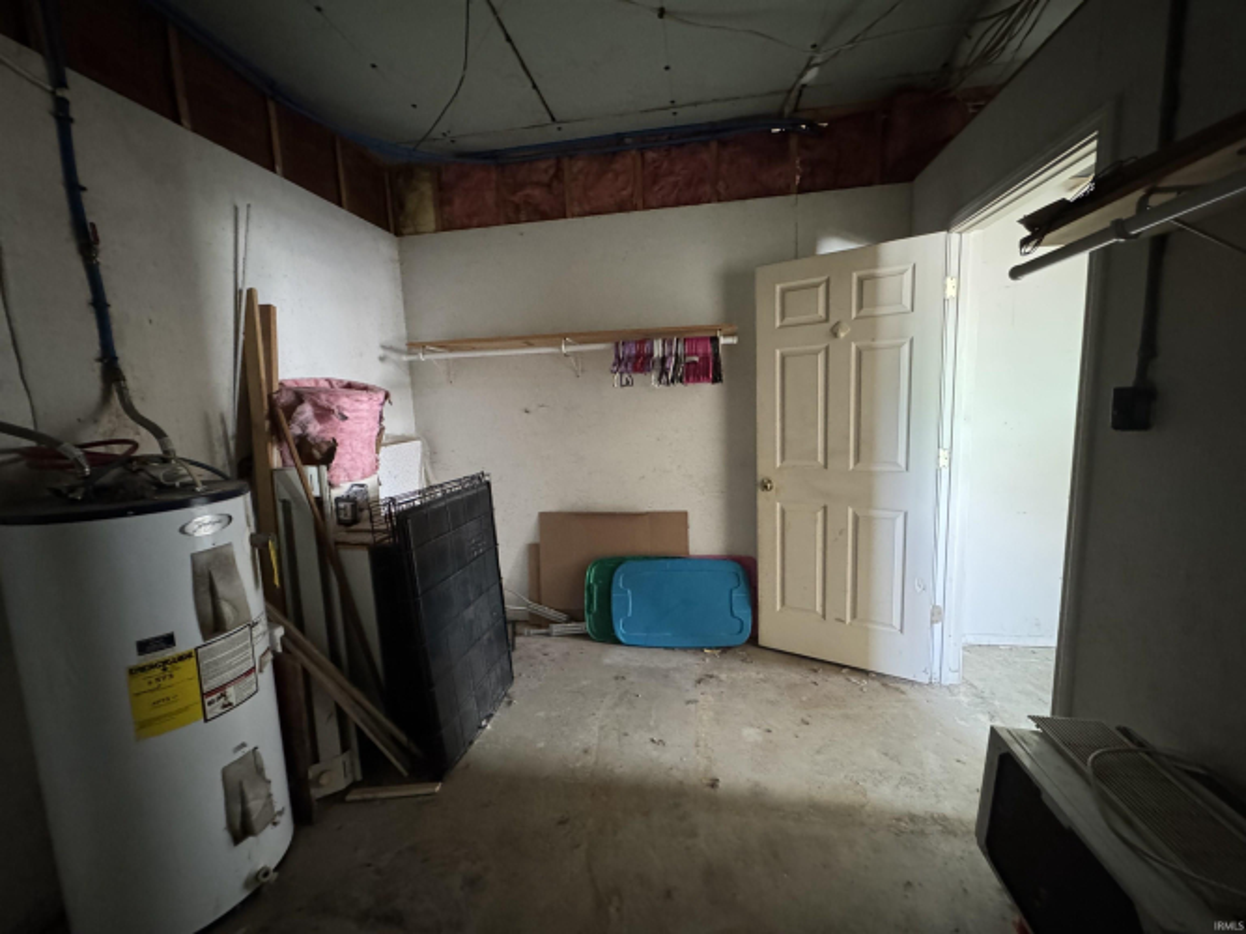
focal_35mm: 14
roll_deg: +2.1
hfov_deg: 102.1
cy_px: 467
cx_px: 623
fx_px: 504
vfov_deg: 85.7
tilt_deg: -8.5
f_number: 2.2
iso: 1250
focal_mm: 2.22
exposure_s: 1/40
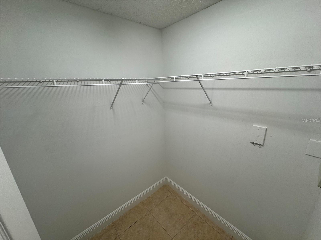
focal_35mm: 14
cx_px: 160
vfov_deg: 85.7
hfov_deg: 102.1
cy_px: 120
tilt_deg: -17.2
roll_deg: +2.1
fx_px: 130
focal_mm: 2.22
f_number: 2.2
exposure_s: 1/120
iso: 80
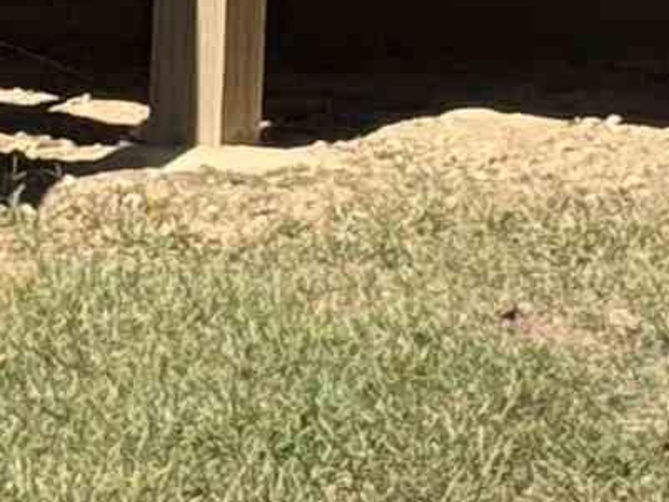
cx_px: 681
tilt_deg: +4.1
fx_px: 7114
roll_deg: -2.7
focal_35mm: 368
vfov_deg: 3.9
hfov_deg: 5.4
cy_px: -1141
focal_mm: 6.76
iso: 64
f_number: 1.78
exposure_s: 1/2252
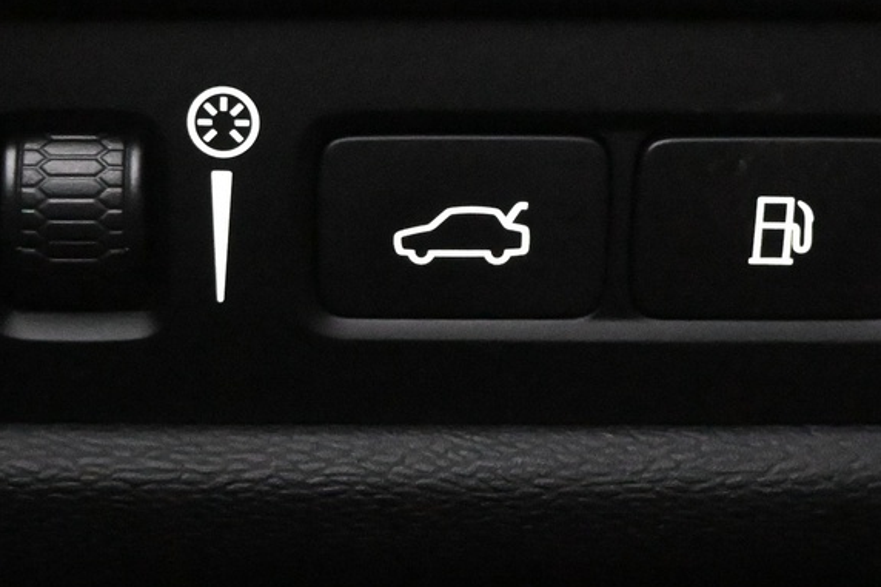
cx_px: 384
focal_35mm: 85
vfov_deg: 16.0
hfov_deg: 23.9
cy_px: 183
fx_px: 2079
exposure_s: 1/50
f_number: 3.8
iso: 12800
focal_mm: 20
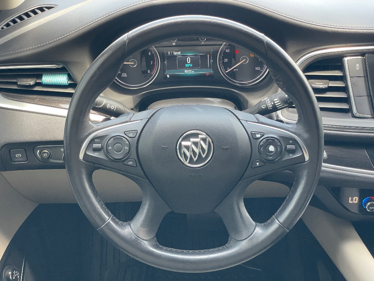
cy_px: 140
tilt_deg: -29.3
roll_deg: +1.6
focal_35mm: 52
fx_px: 562
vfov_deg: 28.0
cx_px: 187
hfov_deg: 36.8
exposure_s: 1/122
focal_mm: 6
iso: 200
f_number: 2
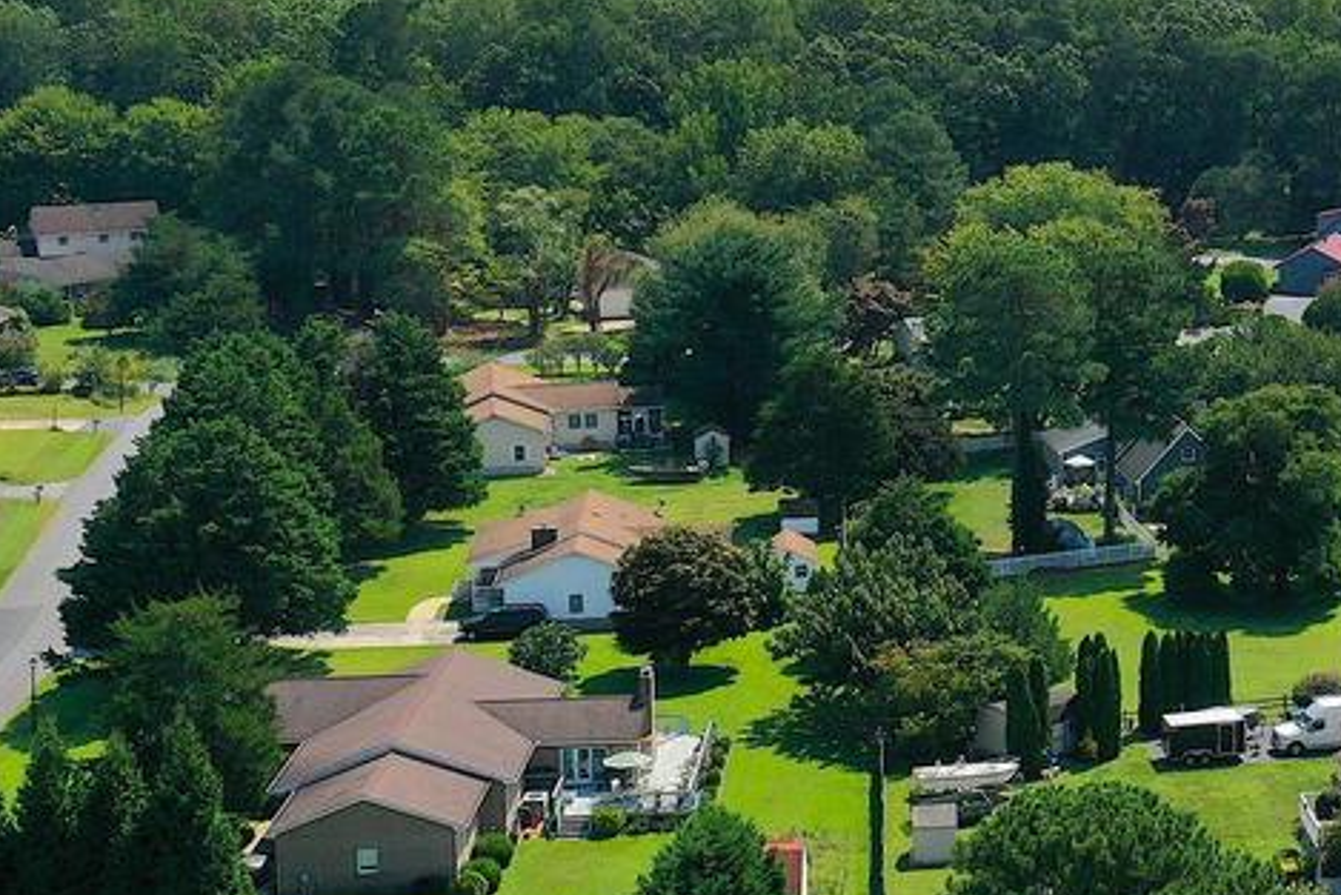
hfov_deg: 22.4
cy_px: 154
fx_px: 3204
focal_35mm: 86
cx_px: 1458
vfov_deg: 15.8
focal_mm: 10.26
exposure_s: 1/640
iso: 100
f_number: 6.3
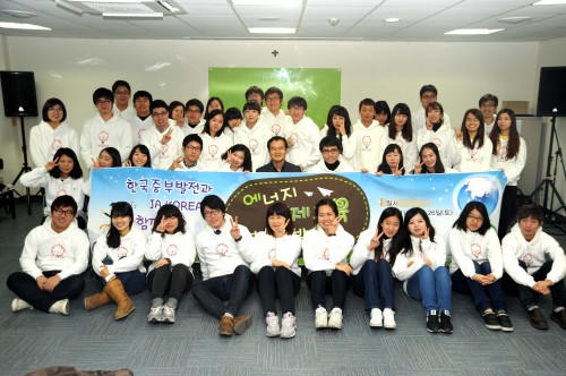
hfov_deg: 55.9
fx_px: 534
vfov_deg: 38.8
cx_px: 283
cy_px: 188
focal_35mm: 34
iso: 400
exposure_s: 1/60
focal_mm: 34
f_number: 5.6
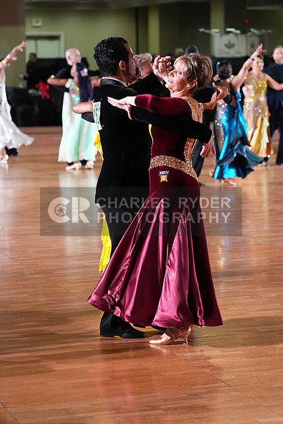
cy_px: 212
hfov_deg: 12.5
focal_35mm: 110
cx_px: 142
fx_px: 1296
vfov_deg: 18.6
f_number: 4.5
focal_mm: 110
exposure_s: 1/400
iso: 6400
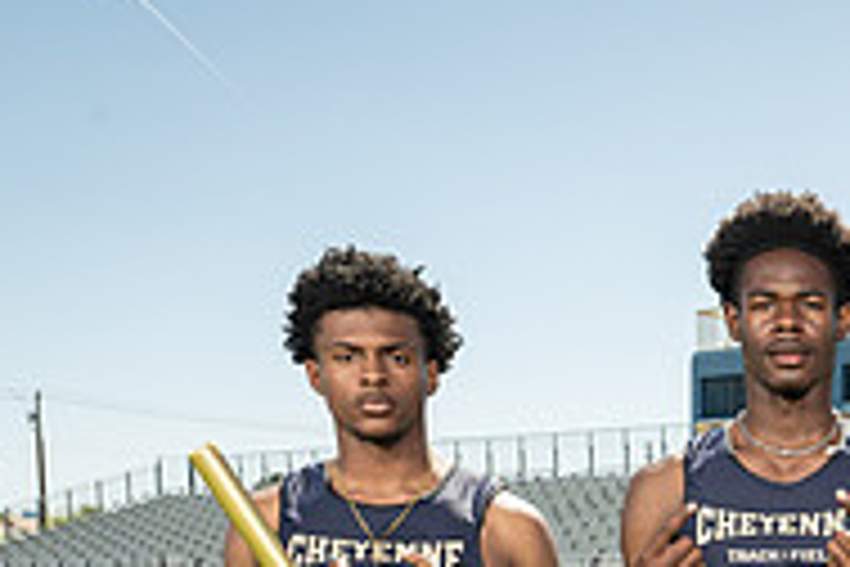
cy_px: 903
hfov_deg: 23.8
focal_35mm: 79
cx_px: 968
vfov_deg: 15.6
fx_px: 1865
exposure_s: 1/400
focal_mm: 24
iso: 400
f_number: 9
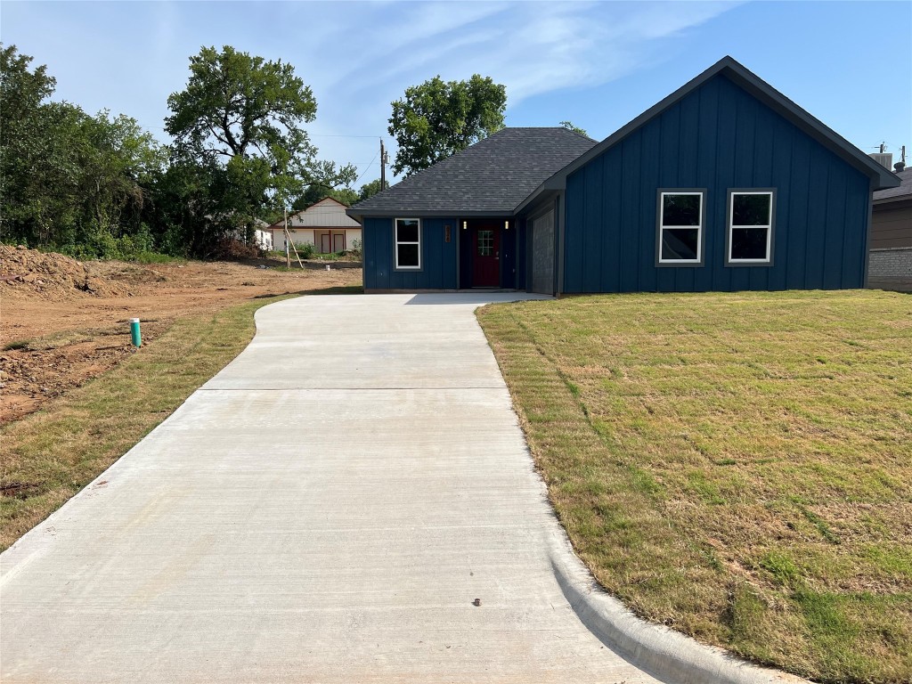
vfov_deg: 53.1
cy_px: 342
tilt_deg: -6.3
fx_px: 685
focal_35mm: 26
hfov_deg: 67.3
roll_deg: -0.5
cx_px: 456
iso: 50
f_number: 1.5
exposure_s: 1/5587
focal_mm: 5.7
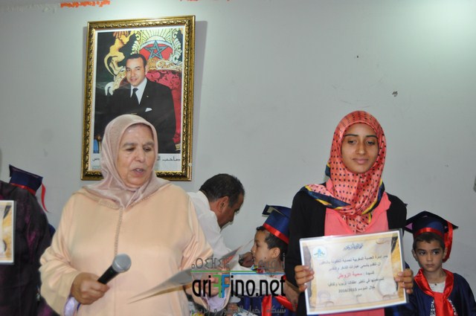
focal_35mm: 36
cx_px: 238
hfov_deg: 53.2
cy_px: 158
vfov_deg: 36.8
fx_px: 475
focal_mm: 24
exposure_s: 1/60
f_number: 3.8
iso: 800
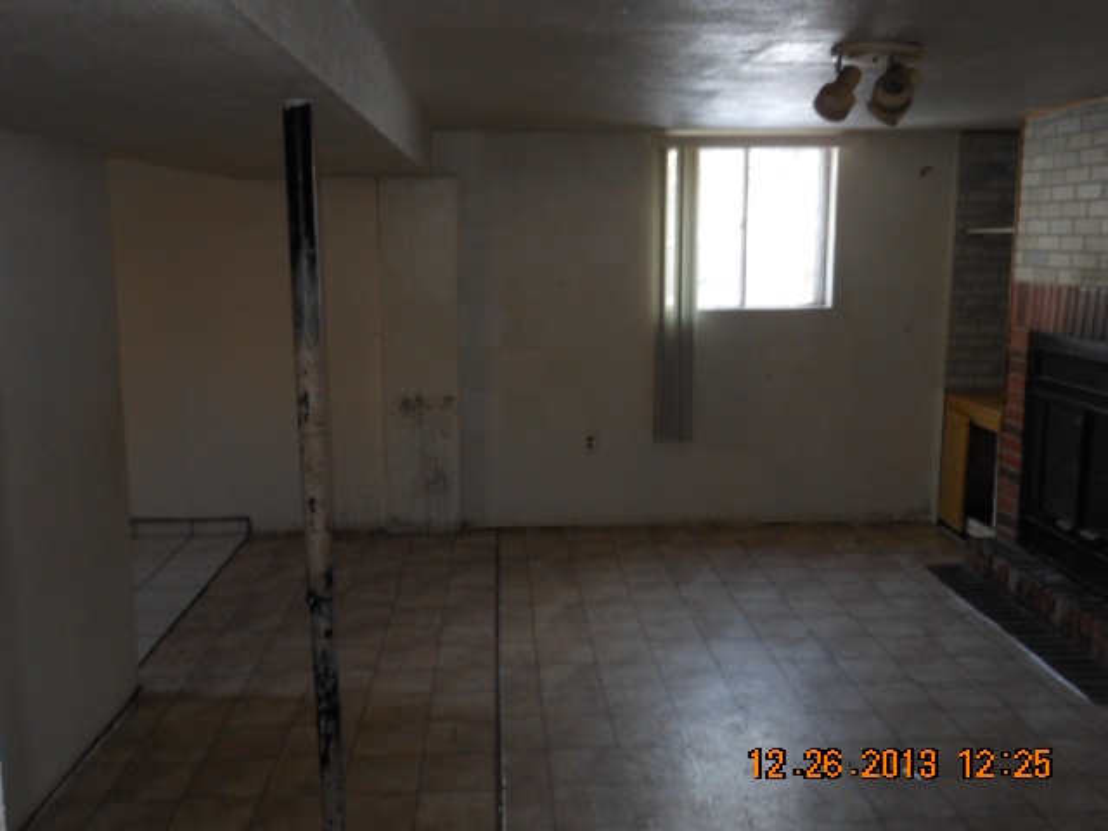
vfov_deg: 42.9
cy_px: 416
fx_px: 1056
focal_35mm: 33
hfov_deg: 55.4
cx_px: 554
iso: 200
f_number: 4
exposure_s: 1/25
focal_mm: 5.9
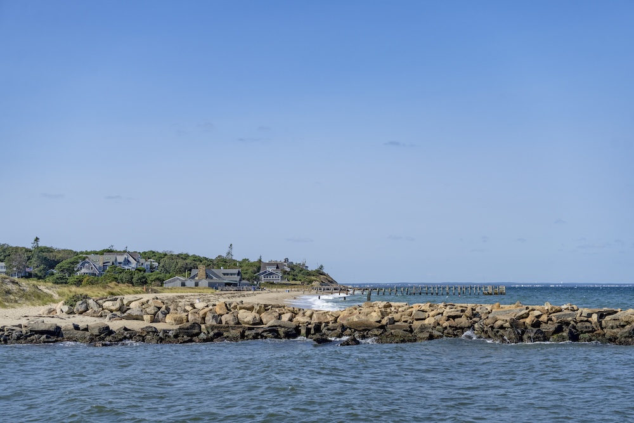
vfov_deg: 25.5
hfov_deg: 37.5
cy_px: 212
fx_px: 933
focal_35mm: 53
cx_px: 317
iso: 125
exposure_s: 1/1600
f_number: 5.6
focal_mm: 53
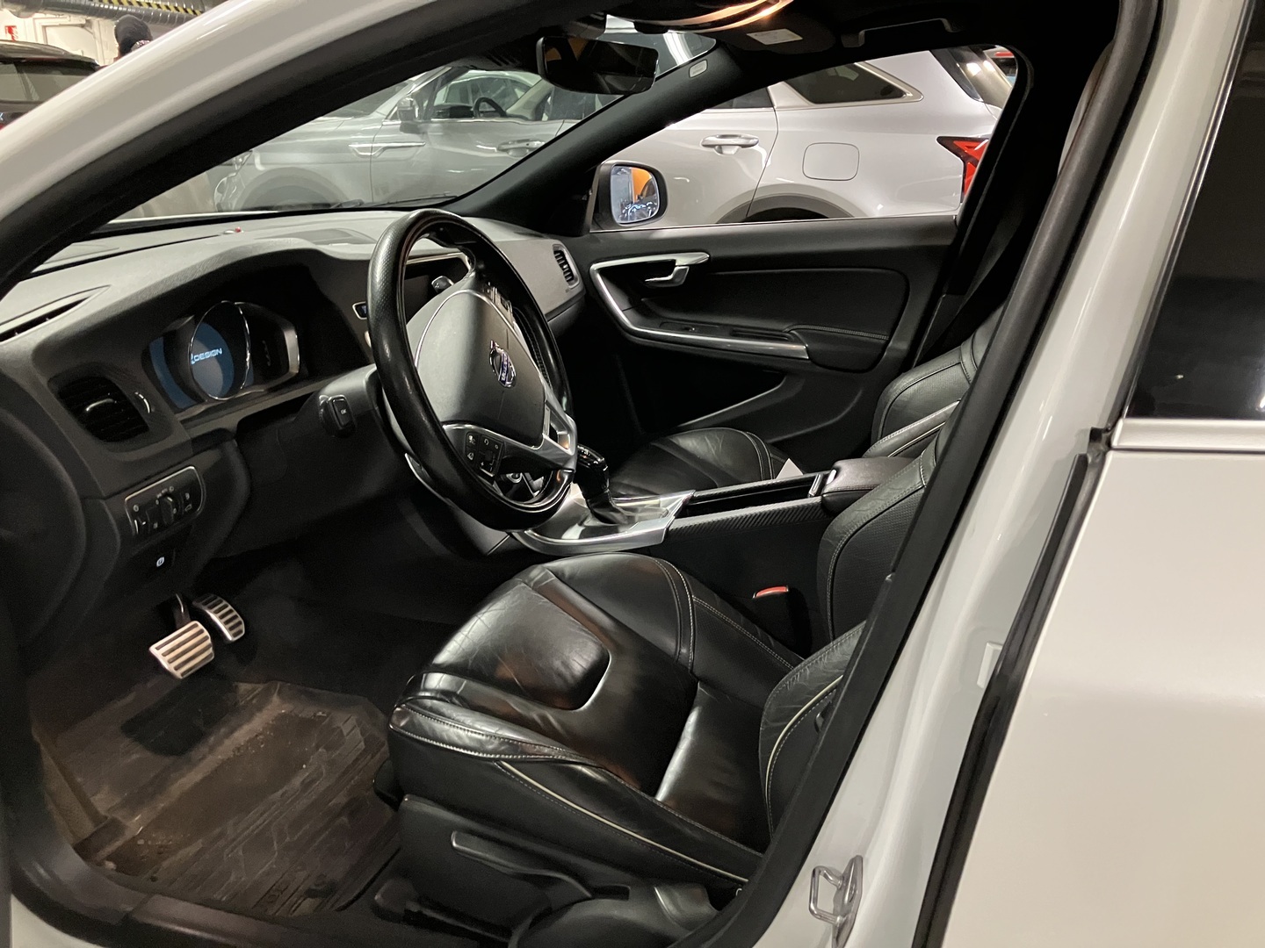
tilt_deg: -19.8
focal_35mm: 28
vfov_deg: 49.7
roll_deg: -0.9
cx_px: 632
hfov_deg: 63.4
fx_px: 1023
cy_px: 474
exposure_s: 1/25
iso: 320
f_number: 1.8
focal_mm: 3.99
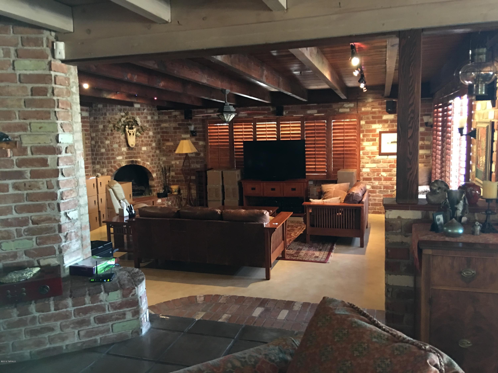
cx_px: 249
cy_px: 186
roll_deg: +1.5
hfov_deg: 61.7
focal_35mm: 29
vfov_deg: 48.2
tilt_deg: -8.8
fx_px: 417
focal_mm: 4.15
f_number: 2.2
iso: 80
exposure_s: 1/4
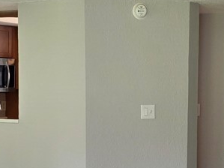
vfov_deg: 12.0
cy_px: 143
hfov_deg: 16.0
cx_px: 121
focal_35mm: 123
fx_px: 796
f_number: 1.7
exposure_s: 1/120
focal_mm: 6.3
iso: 100
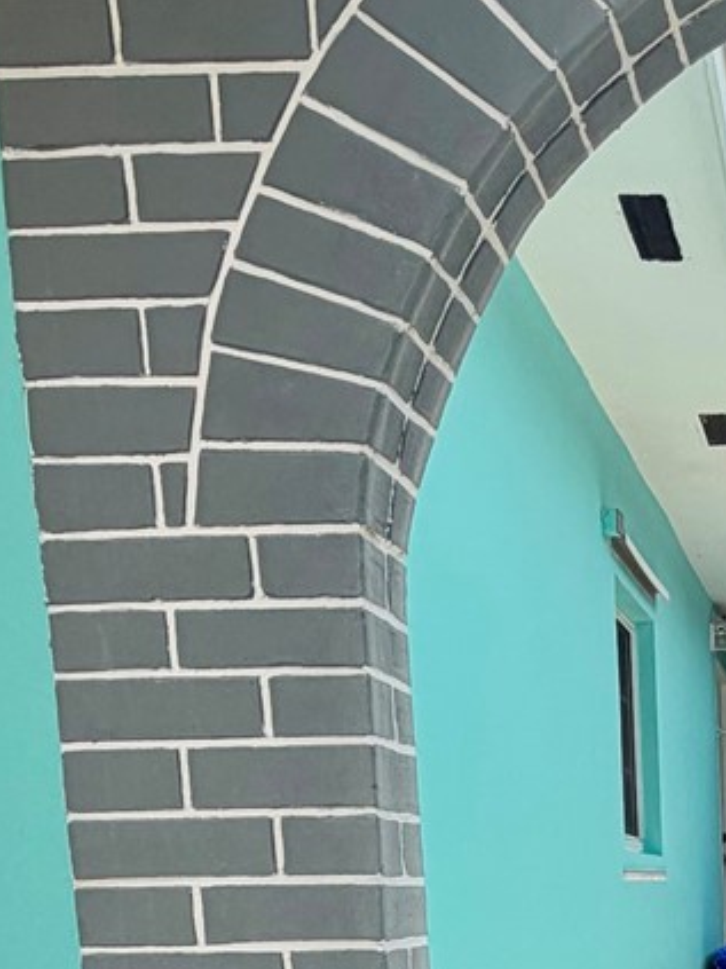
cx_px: 889
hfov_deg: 24.7
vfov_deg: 31.1
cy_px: 1132
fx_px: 1483
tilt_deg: -9.1
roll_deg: +2.1
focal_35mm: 53
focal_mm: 2.22
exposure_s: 1/955
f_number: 2.2
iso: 20
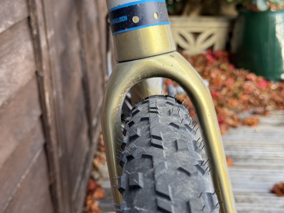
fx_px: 394
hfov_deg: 39.7
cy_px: 106
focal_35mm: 48
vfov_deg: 30.3
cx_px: 142
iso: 80
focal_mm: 6.76
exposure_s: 1/172
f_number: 1.78
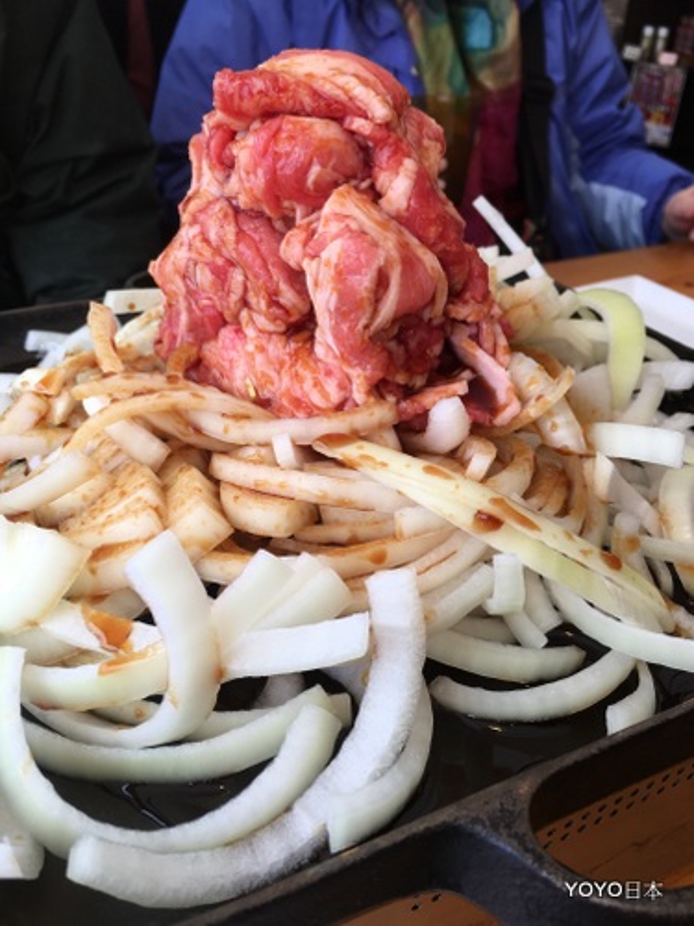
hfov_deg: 48.2
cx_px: 347
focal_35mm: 29
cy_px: 463
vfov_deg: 61.7
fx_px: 775
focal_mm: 4.15
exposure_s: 1/60
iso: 25
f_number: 2.2
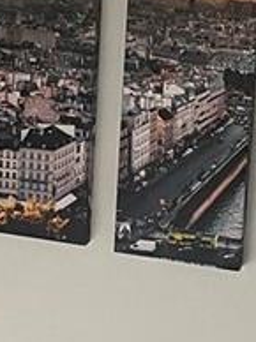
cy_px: 111
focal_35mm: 161
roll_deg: -2.9
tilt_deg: -13.9
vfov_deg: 12.3
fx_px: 1591
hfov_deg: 9.2
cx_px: 64
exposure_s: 1/40
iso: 500
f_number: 1.6
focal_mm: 5.1
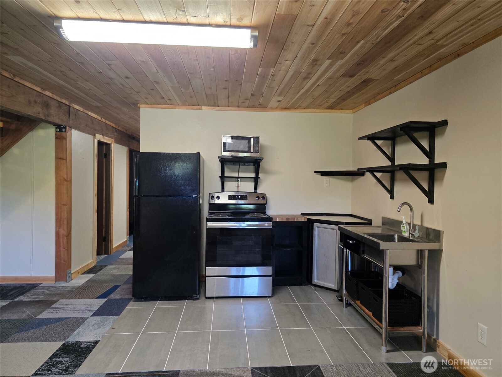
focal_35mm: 23
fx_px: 334
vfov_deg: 58.9
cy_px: 188
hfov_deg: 73.9
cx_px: 251
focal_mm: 6.3
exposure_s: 1/120
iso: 320
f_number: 1.7
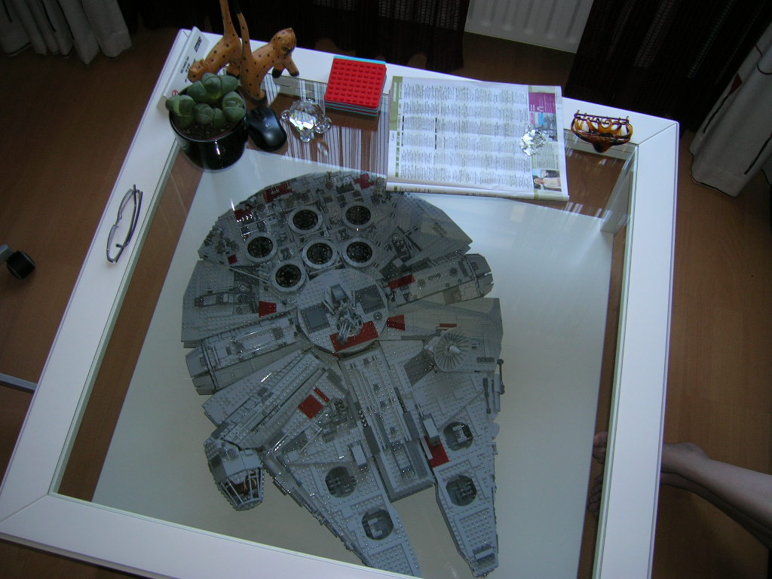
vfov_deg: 41.8
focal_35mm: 34
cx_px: 386
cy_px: 290
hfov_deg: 54.0
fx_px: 758
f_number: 2.9
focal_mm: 5.7
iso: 50
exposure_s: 1/30
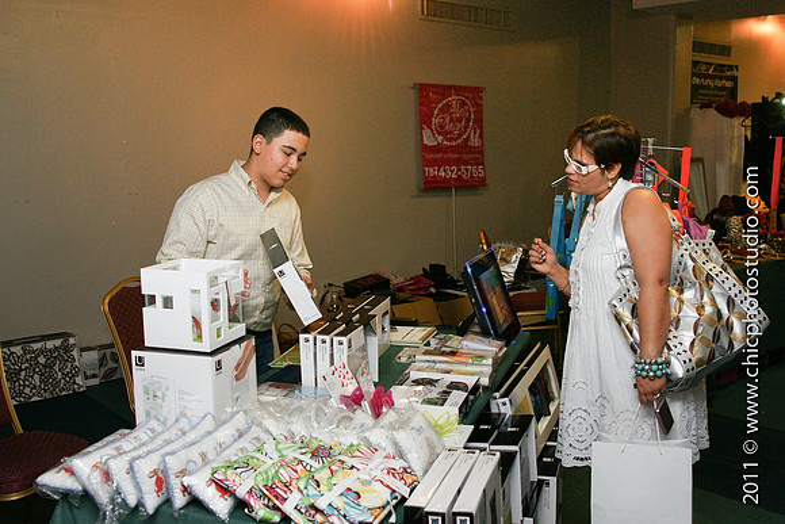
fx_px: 785
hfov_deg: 53.1
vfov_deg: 36.9
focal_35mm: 36
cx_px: 392
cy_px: 262
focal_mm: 24
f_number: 3.2
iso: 800
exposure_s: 1/160
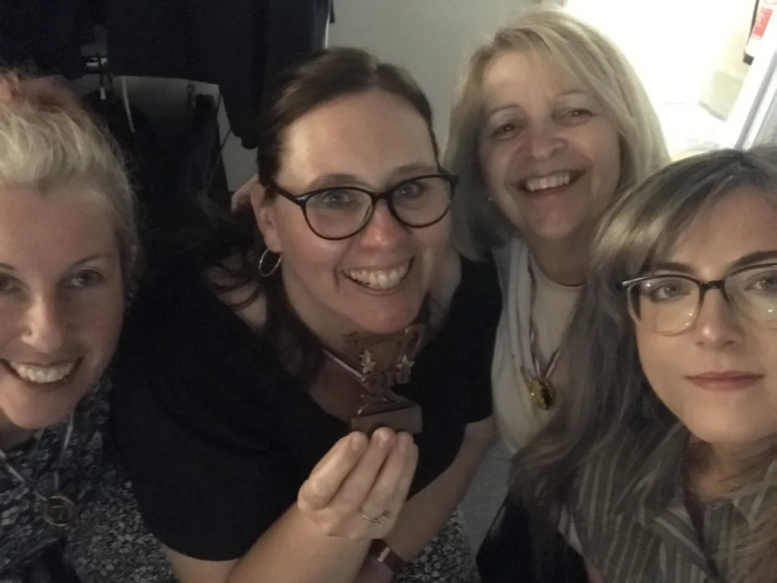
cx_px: 388
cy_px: 292
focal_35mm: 32
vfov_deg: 44.2
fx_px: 719
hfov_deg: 56.8
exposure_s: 1/17
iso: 1600
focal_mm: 2.87
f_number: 2.2
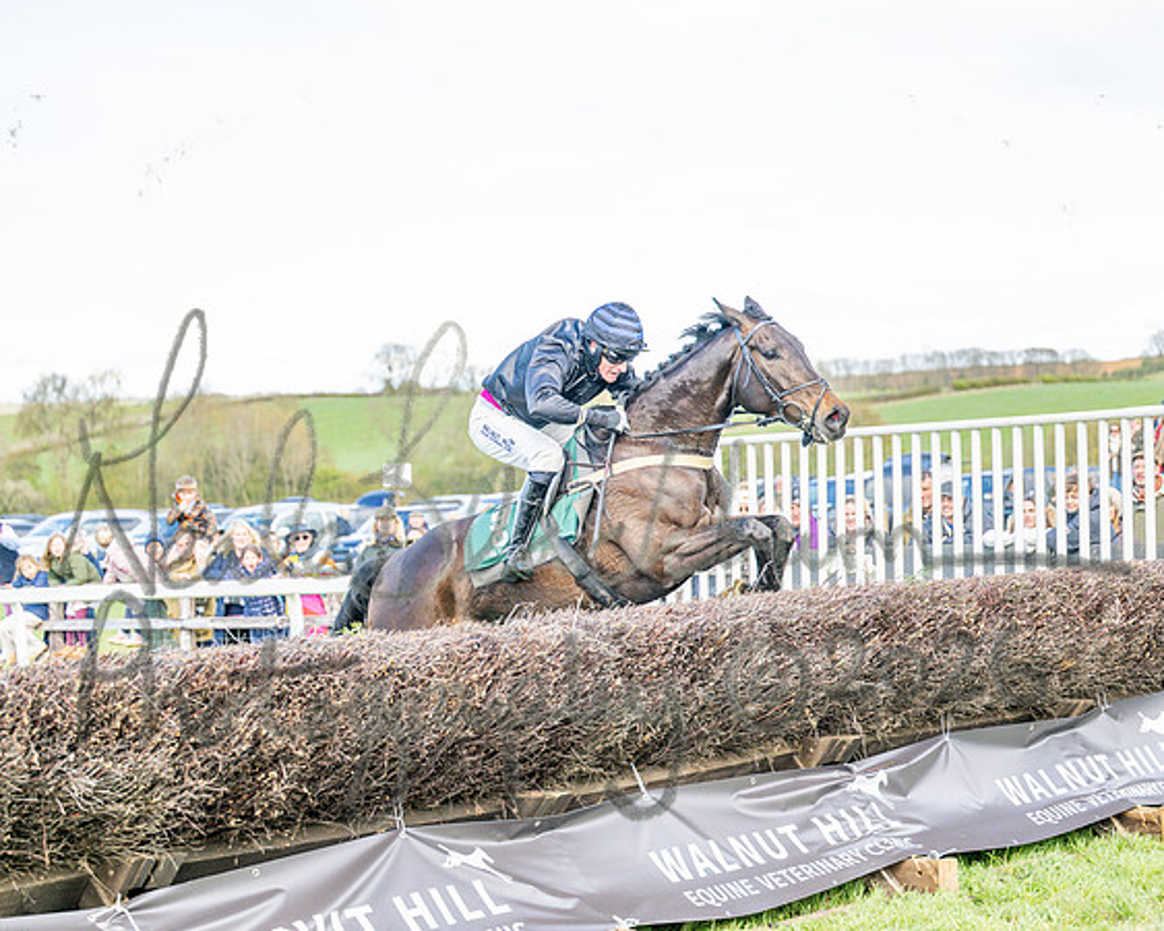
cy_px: 466
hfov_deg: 24.2
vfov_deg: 19.4
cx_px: 586
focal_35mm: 79
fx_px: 2716
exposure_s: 1/1600
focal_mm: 70
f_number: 2.8
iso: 400
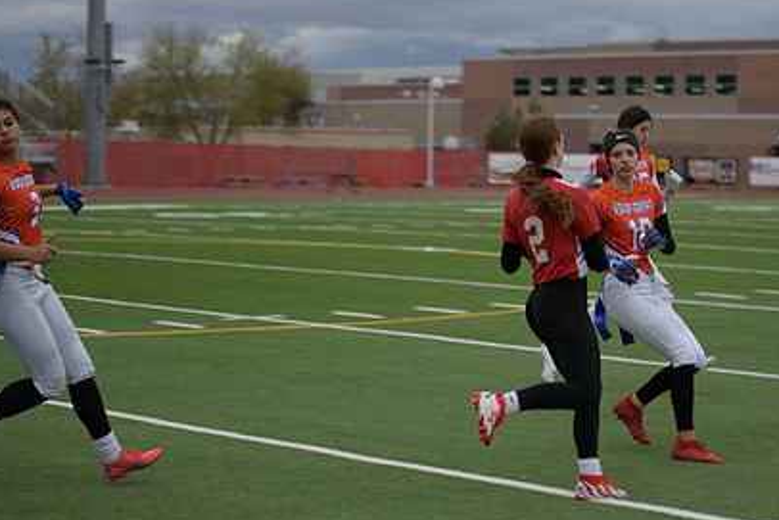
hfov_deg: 20.3
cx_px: 514
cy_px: 316
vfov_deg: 13.7
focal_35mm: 100
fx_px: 2165
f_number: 2.8
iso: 72
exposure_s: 1/200
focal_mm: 70
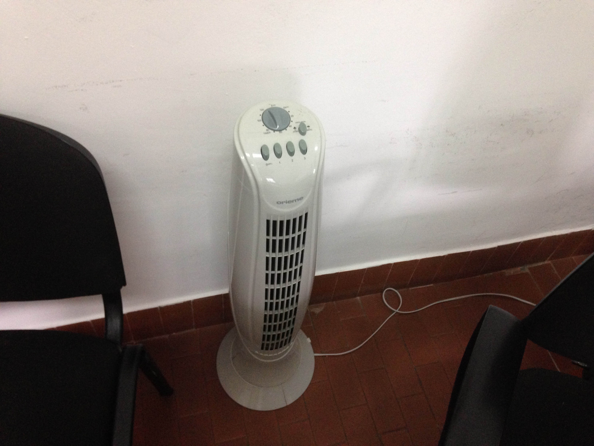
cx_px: 297
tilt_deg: -53.0
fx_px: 566
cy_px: 223
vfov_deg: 42.9
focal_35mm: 33
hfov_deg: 55.4
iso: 250
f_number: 2.4
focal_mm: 4.12
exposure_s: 1/20
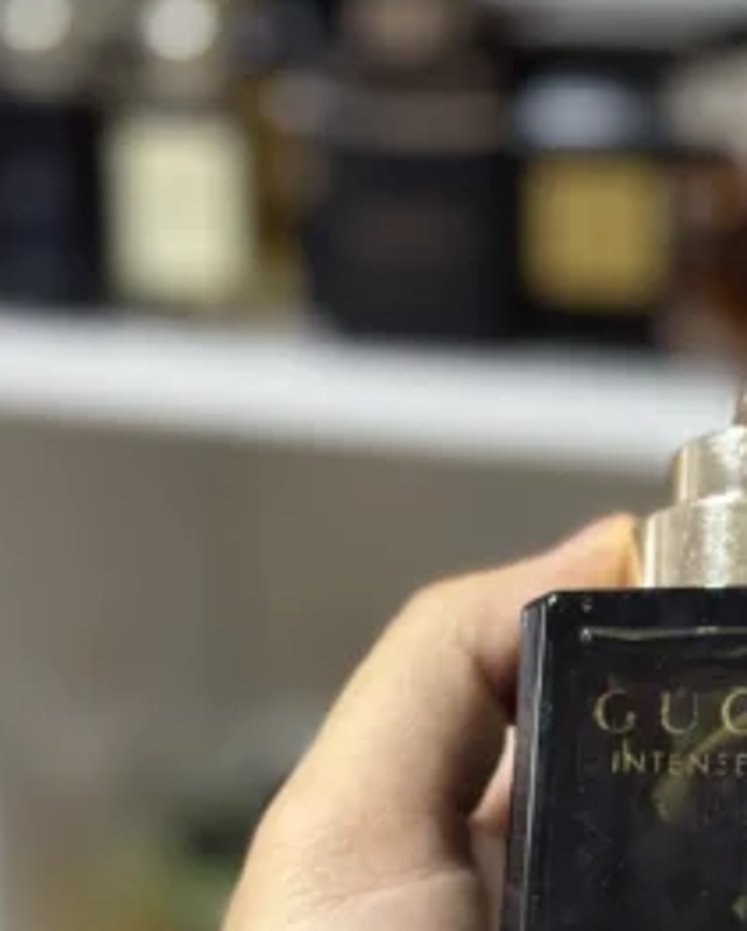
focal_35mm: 102
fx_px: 2814
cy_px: 933
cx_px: 722
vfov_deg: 18.3
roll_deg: -2.6
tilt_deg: -20.5
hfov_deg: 14.9
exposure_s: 1/50
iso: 200
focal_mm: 6.76
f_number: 1.78
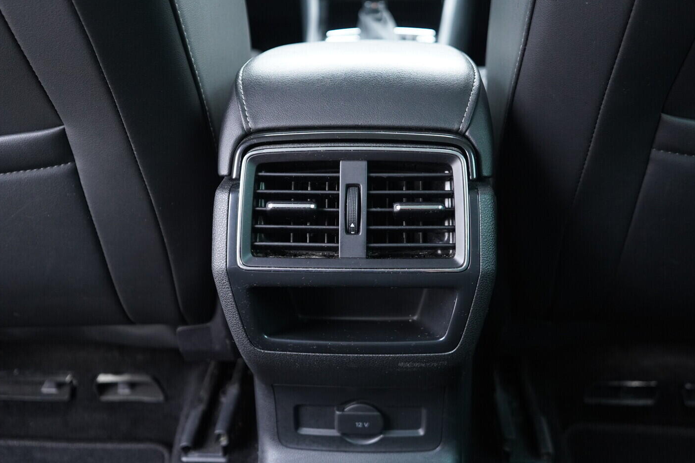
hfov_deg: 51.9
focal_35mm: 37
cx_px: 353
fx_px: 714
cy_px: 237
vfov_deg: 35.9
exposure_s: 1/40
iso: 1250
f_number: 2.8
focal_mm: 24
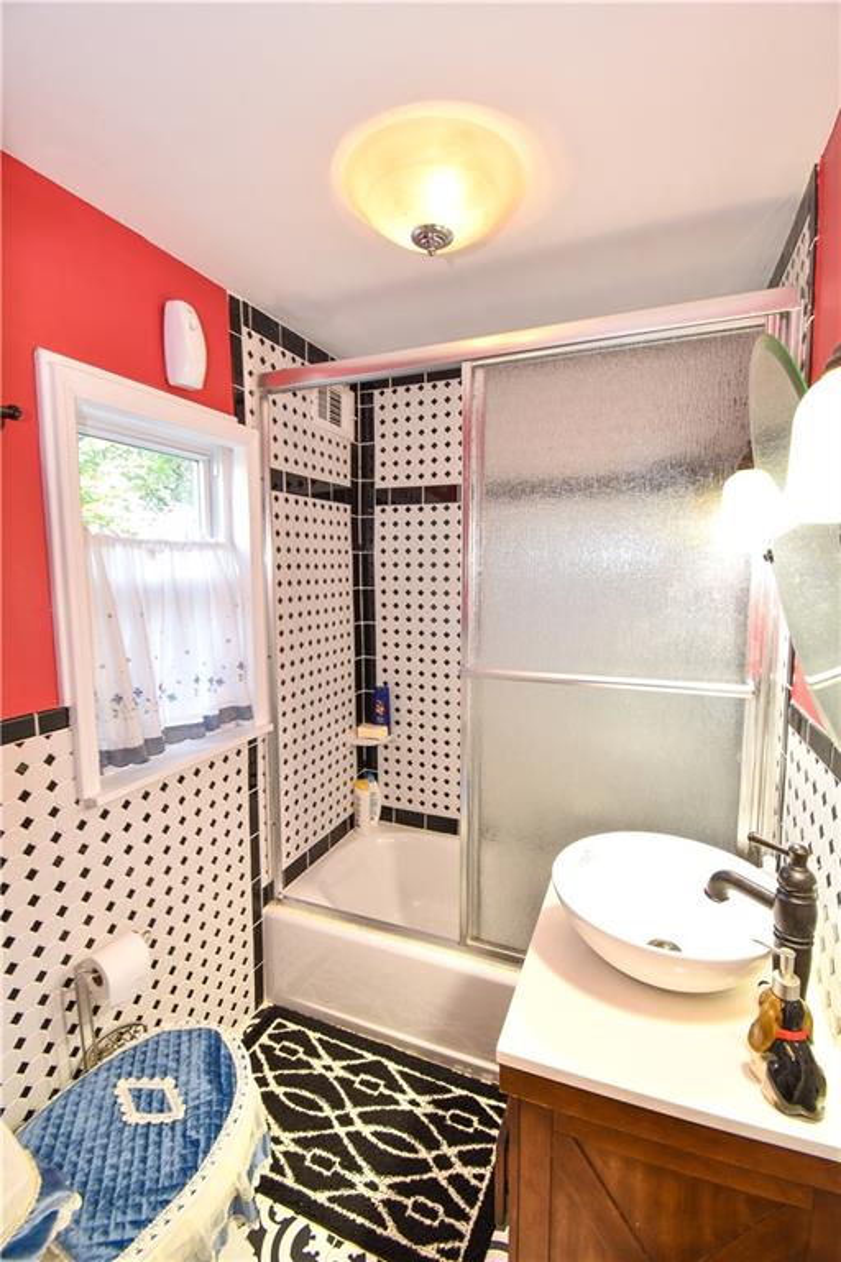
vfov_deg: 100.4
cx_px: 420
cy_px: 631
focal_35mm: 15
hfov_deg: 77.3
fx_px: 526
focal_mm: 10
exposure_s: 1/3
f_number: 7.1
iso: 125
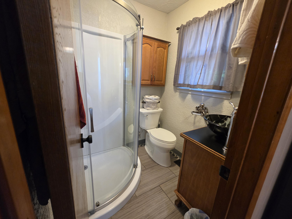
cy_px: 110
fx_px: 110
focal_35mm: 13
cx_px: 146
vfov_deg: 89.9
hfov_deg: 106.2
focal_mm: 2.2
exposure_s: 1/60
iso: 320
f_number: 1.9
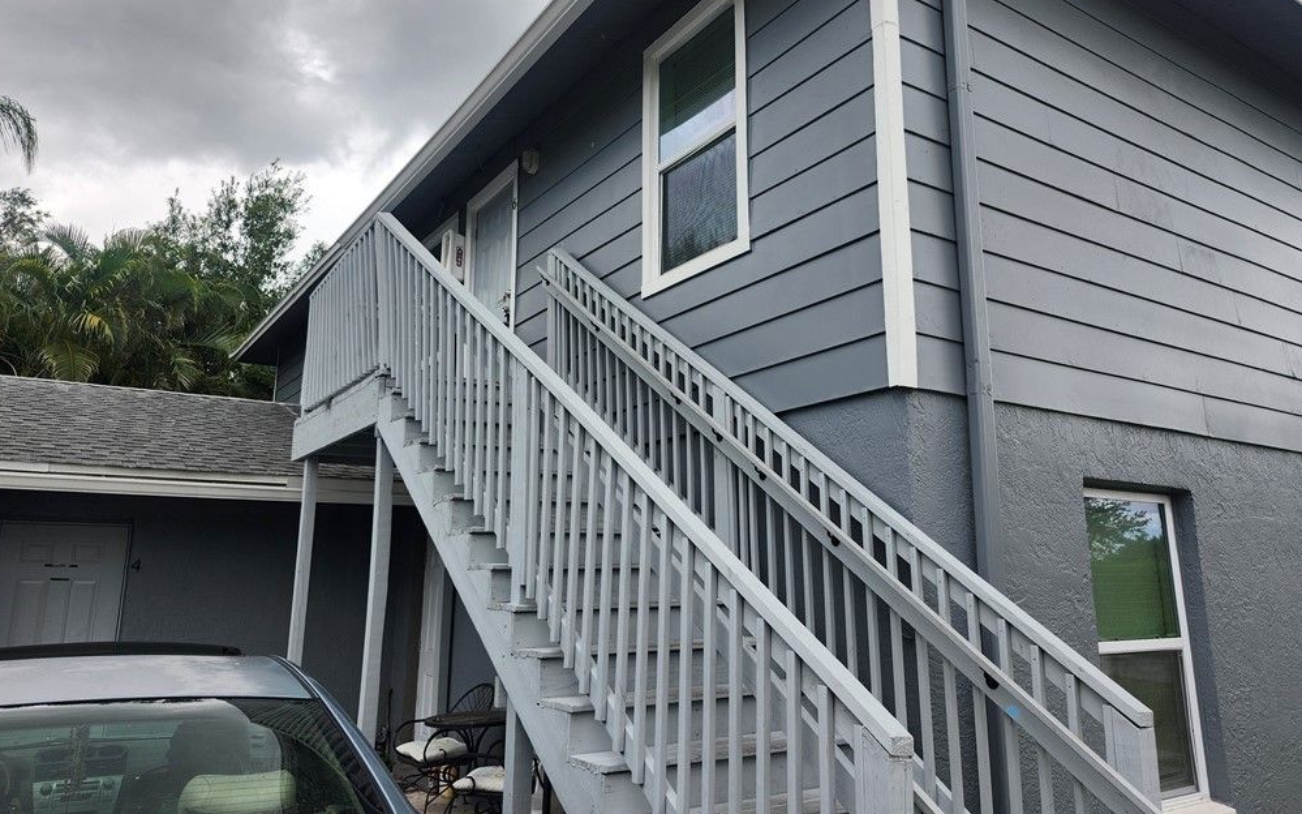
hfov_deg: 72.6
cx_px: 653
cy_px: 364
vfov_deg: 49.2
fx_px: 887
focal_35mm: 25
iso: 25
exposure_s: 1/603
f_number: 1.8
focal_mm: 5.54
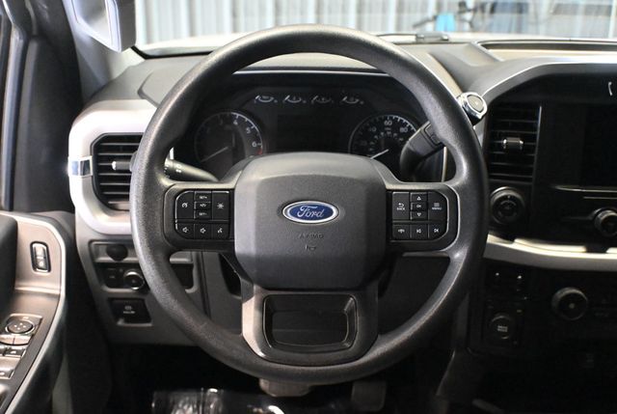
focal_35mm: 39
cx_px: 308
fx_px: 669
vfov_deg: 34.3
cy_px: 207
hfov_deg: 49.5
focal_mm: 26
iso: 12800
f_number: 4.5
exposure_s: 1/50
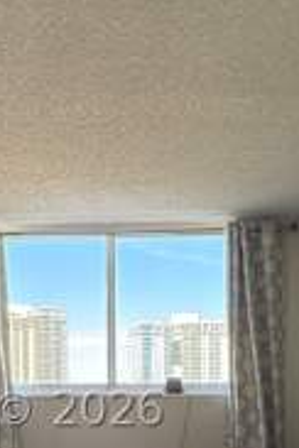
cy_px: 409
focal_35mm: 51
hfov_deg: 26.4
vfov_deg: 36.3
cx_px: 105
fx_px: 635
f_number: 2.2
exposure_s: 1/120
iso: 200
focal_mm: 2.22
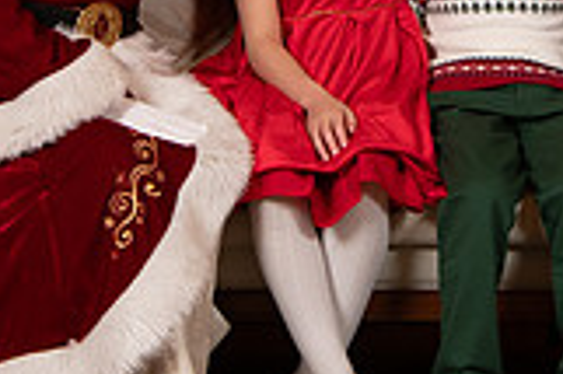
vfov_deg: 7.2
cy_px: -21
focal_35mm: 189
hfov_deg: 10.9
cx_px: 393
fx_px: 2953
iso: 1600
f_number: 5.6
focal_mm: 42
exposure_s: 1/200
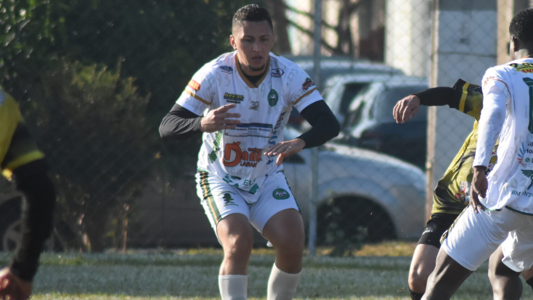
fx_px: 9483
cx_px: 443
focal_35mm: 671
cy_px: 204
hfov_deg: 3.2
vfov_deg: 1.8
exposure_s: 1/4000
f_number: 5.6
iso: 1250
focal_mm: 250
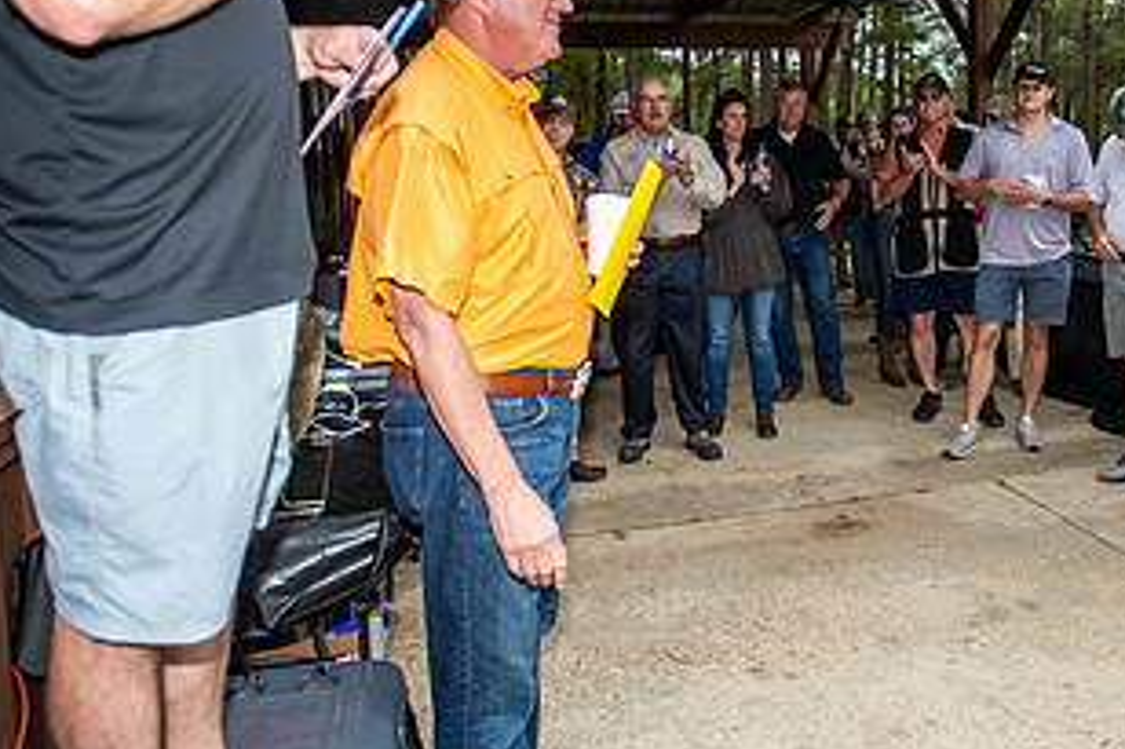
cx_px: 749
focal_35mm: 32
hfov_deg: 57.5
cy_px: 241
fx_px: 999
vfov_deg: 40.5
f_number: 2.8
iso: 400
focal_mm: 17
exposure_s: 1/3200
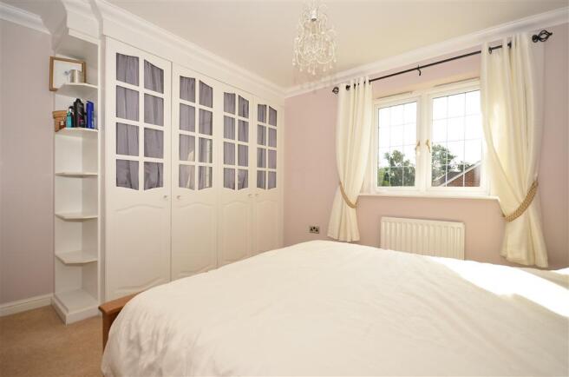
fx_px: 272
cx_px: 284
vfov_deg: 69.4
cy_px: 188
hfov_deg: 92.6
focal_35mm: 17
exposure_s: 1/200
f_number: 5.6
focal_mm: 11.5
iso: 200
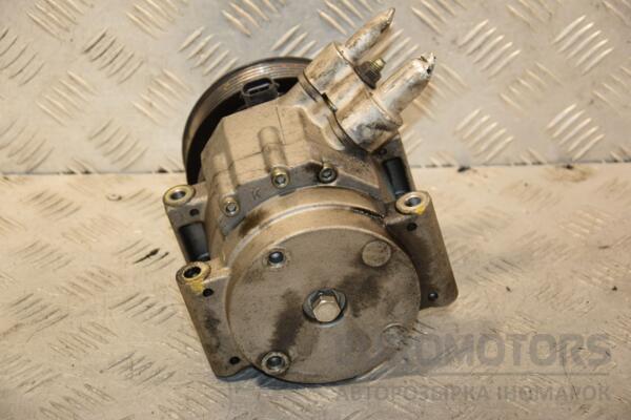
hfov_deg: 19.5
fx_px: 1840
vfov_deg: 13.0
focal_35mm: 105
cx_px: 316
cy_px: 210
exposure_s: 1/200
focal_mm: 70
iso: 800
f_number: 5.3
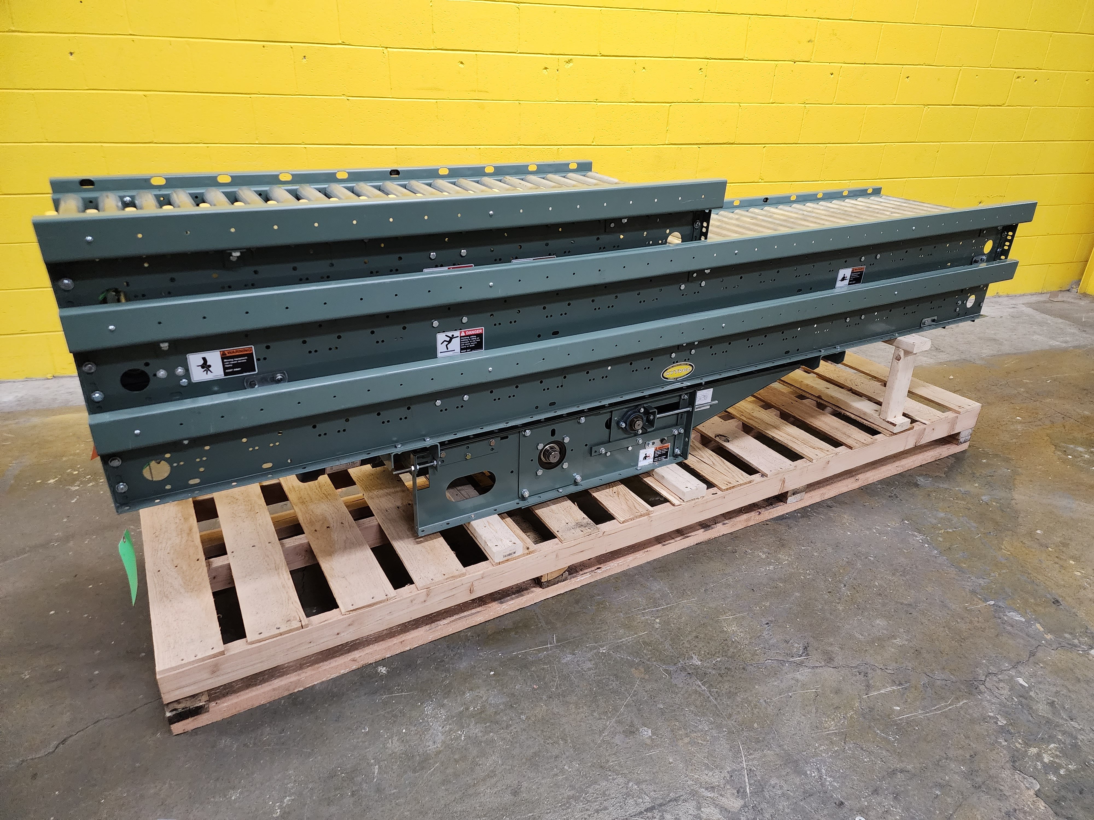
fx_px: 727
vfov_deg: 58.9
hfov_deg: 73.9
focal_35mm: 23
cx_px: 547
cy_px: 410
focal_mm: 6.4
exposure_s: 1/120
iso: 800
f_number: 1.8
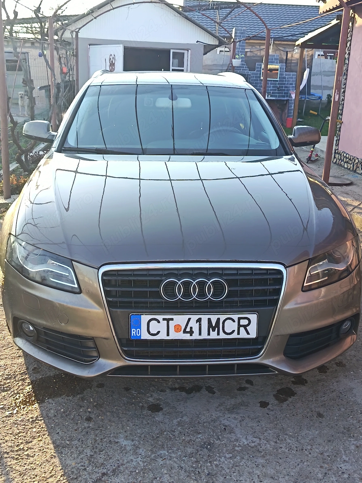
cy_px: 242
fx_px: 544
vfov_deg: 47.9
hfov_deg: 36.8
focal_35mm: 39
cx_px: 181
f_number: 1.75
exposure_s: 1/600
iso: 125
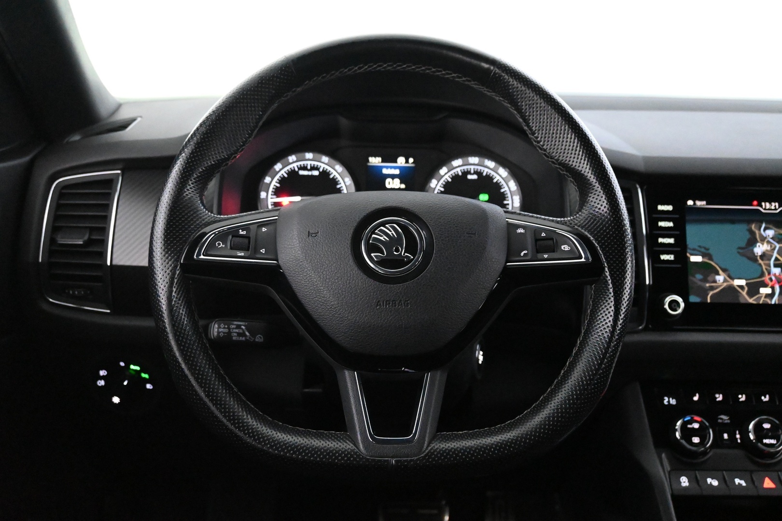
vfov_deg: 40.0
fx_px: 717
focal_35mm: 33
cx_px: 391
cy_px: 260
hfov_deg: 57.2
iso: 10000
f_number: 4
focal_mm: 22
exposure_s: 1/40
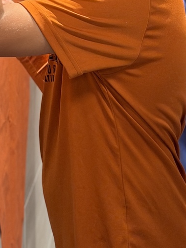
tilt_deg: -5.1
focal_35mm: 97
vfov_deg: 19.7
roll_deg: +0.5
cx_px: 22
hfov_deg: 15.1
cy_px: 11
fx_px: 695
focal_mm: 6.93
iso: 160
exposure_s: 1/50
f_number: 1.8
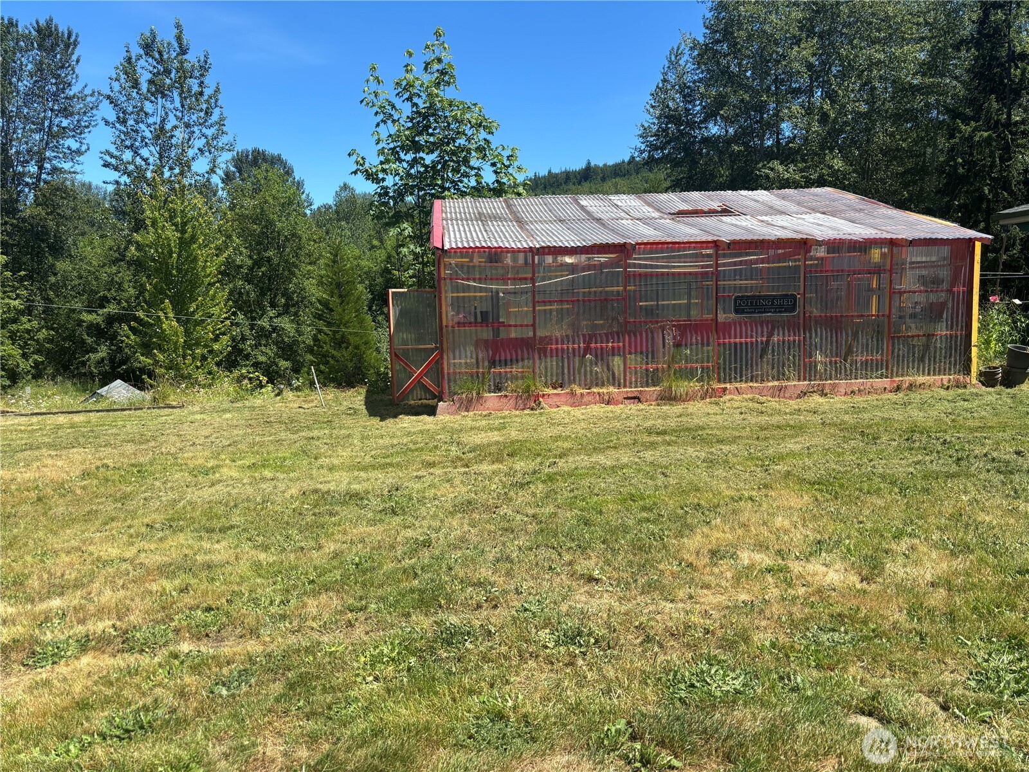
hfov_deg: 67.3
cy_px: 386
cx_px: 514
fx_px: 773
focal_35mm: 26
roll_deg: +1.4
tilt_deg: -6.0
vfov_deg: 53.1
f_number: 1.6
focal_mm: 5.96
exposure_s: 1/2024
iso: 50
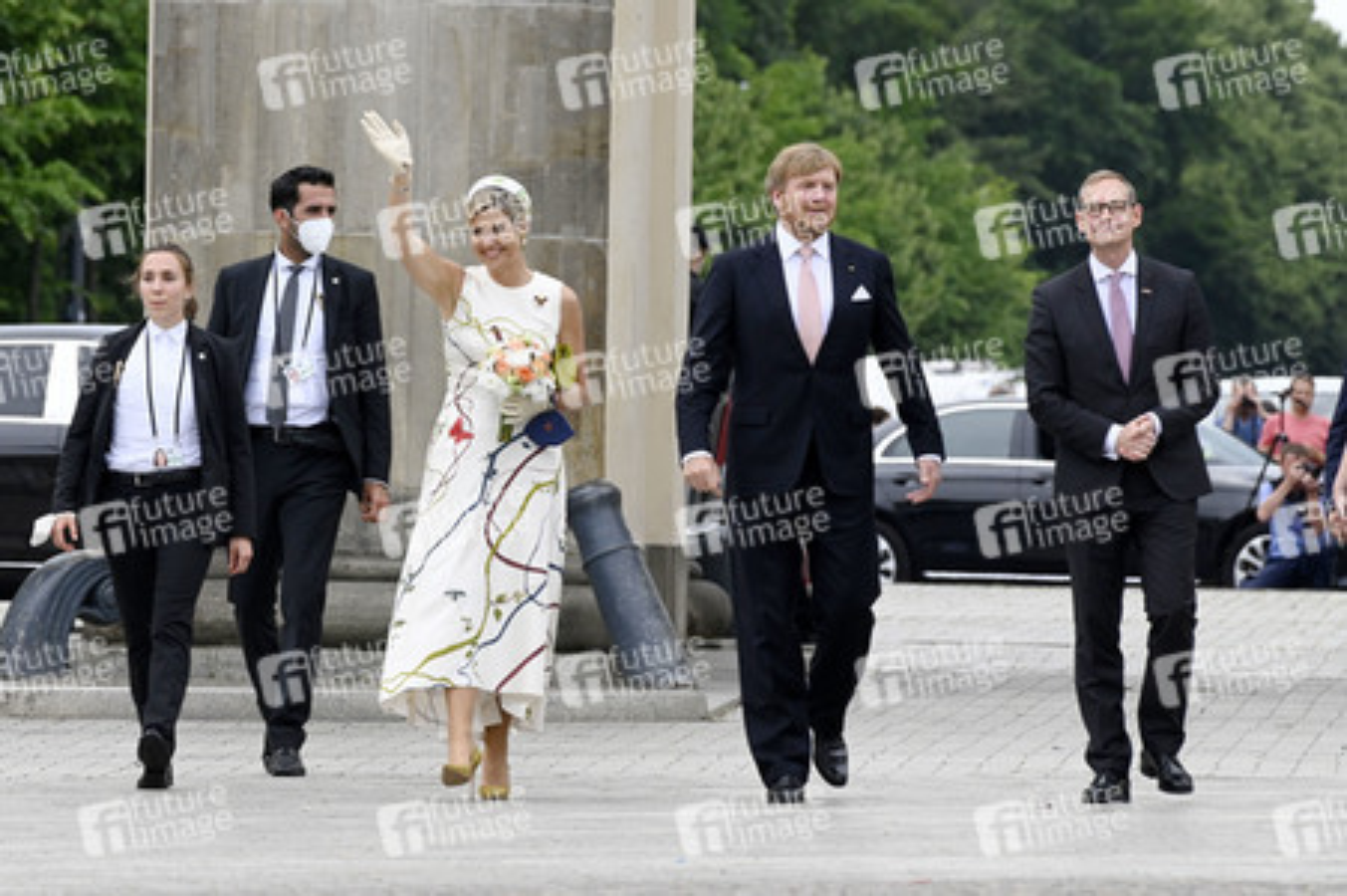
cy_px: 448
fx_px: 18694
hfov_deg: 4.1
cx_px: 674
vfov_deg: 2.7
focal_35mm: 500
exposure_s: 1/640
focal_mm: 500
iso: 1600
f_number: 14
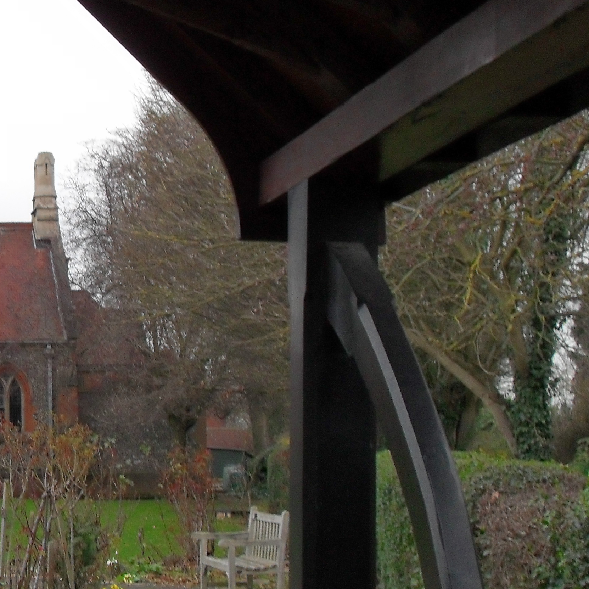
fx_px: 1867
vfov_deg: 17.9
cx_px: -10
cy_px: 309
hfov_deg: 17.5
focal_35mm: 97
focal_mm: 8.8
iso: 160
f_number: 3.3
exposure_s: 1/45
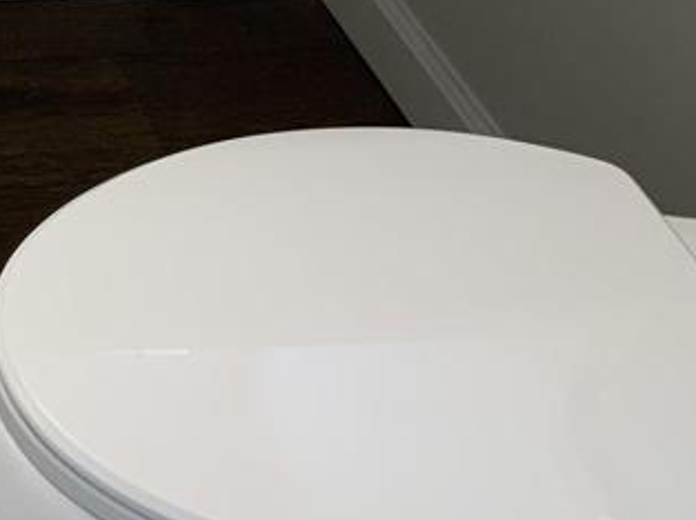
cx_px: -331
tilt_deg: -34.5
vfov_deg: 15.0
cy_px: -116
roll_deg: -3.3
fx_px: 1908
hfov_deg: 18.4
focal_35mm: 95
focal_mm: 3
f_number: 1.8
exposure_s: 1/60
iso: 40
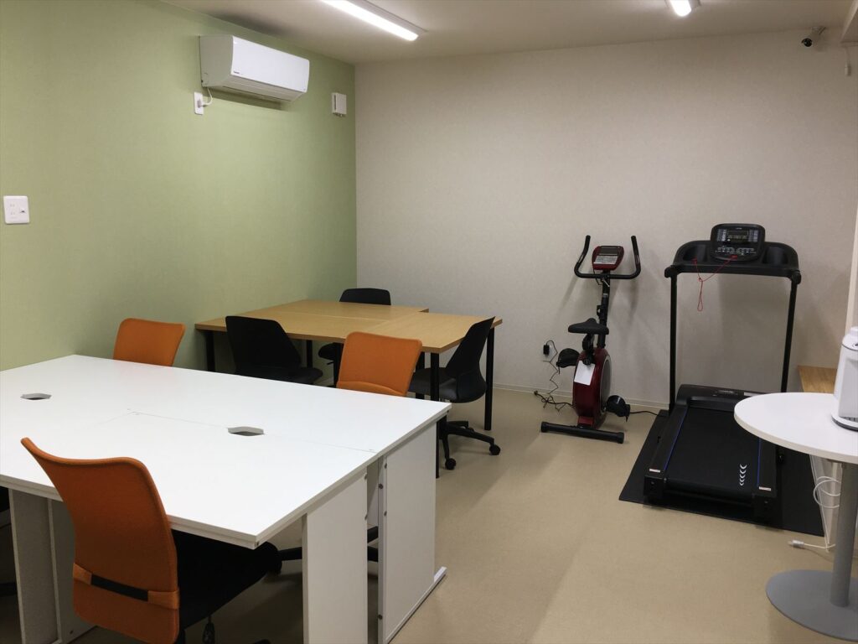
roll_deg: -0.9
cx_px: 429
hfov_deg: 61.7
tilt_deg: -8.7
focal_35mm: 29
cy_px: 322
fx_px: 719
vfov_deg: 48.2
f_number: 2.2
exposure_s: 1/60
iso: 32
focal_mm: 4.15
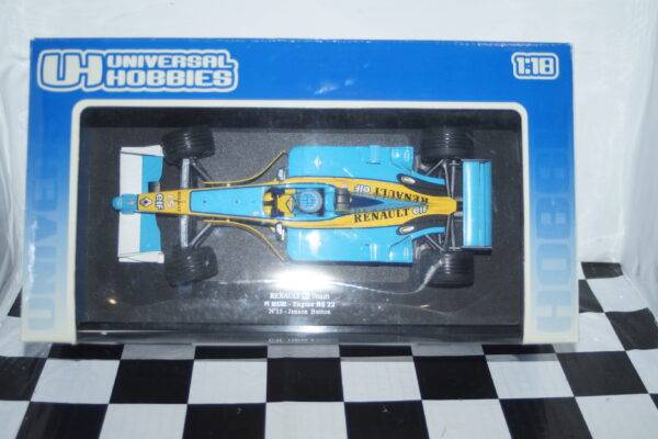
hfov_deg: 37.9
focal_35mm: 52
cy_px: 220
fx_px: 960
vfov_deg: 25.8
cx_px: 329
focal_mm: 35
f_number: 4
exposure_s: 1/60
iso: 250
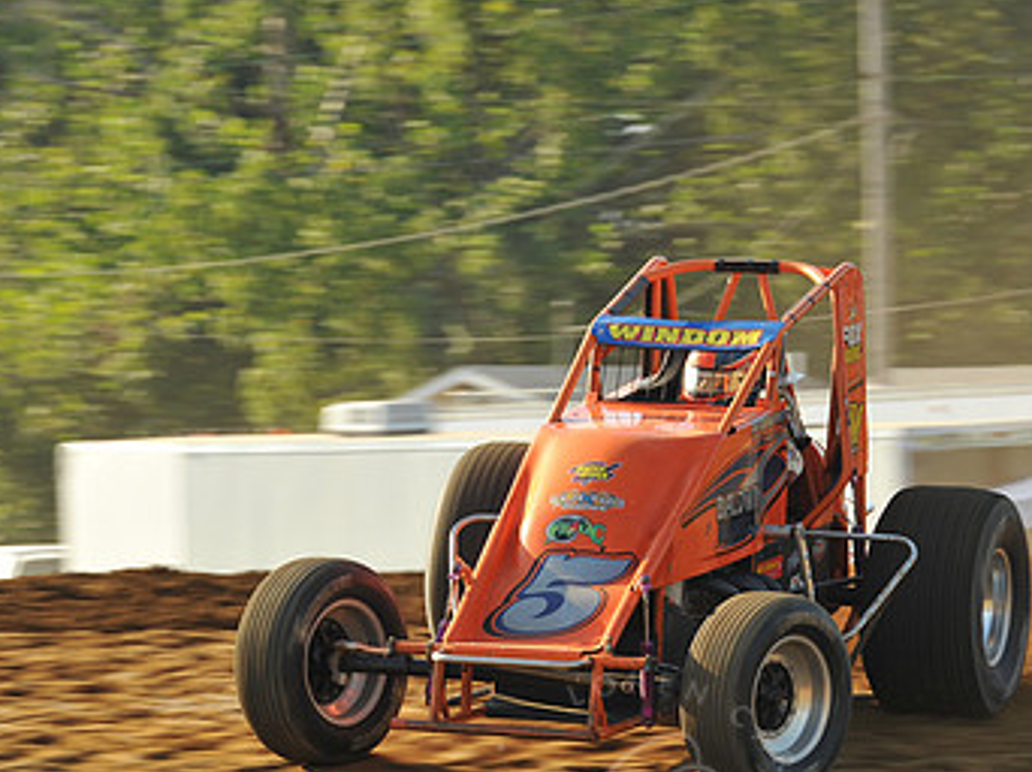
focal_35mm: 326
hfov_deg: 6.1
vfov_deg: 4.6
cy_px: 576
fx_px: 9712
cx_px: 637
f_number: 9
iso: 400
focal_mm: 200
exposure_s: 1/320
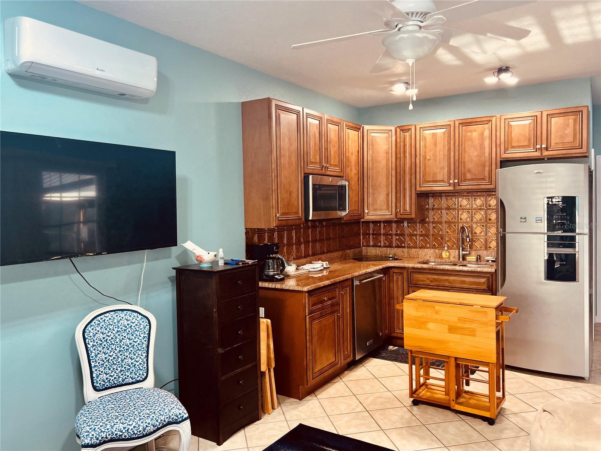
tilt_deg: -1.9
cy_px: 226
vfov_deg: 53.1
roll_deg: +1.0
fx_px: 451
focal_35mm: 26
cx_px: 300
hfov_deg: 67.3
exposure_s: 1/60
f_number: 1.5
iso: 80
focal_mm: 5.7
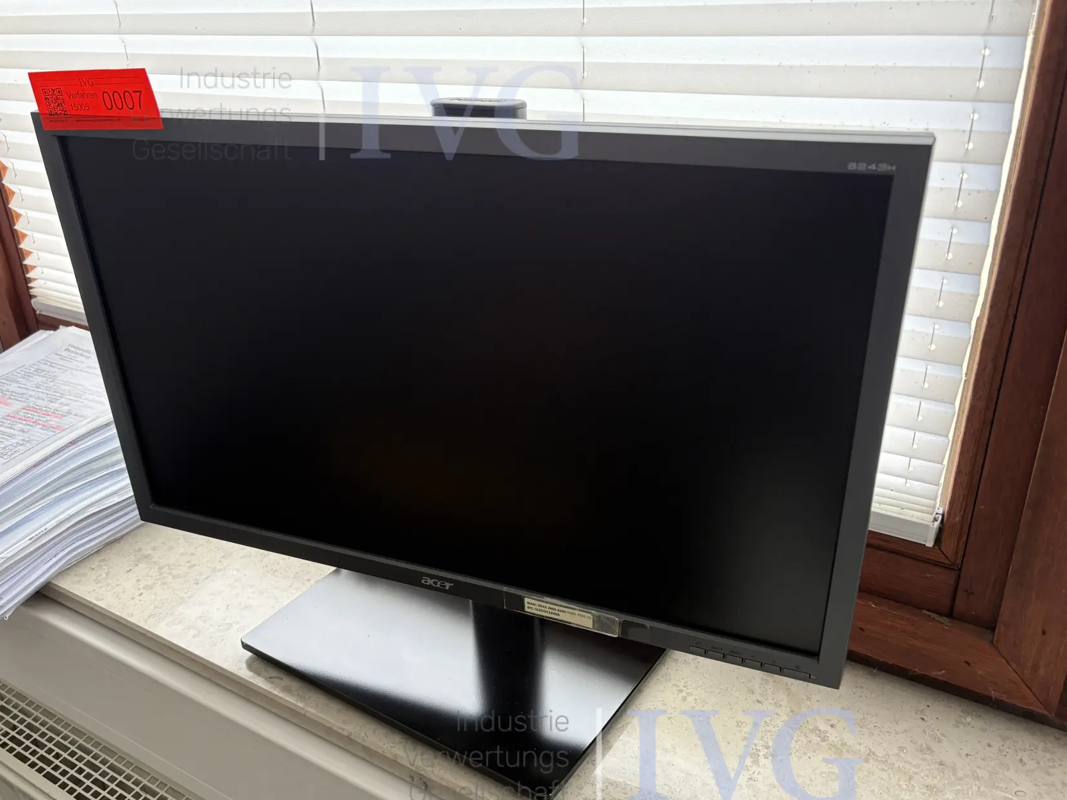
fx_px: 925
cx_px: 494
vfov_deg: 46.7
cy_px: 434
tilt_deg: -27.6
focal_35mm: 30
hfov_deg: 59.9
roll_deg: +3.6
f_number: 1.6
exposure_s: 1/111
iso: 125
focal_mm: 5.96
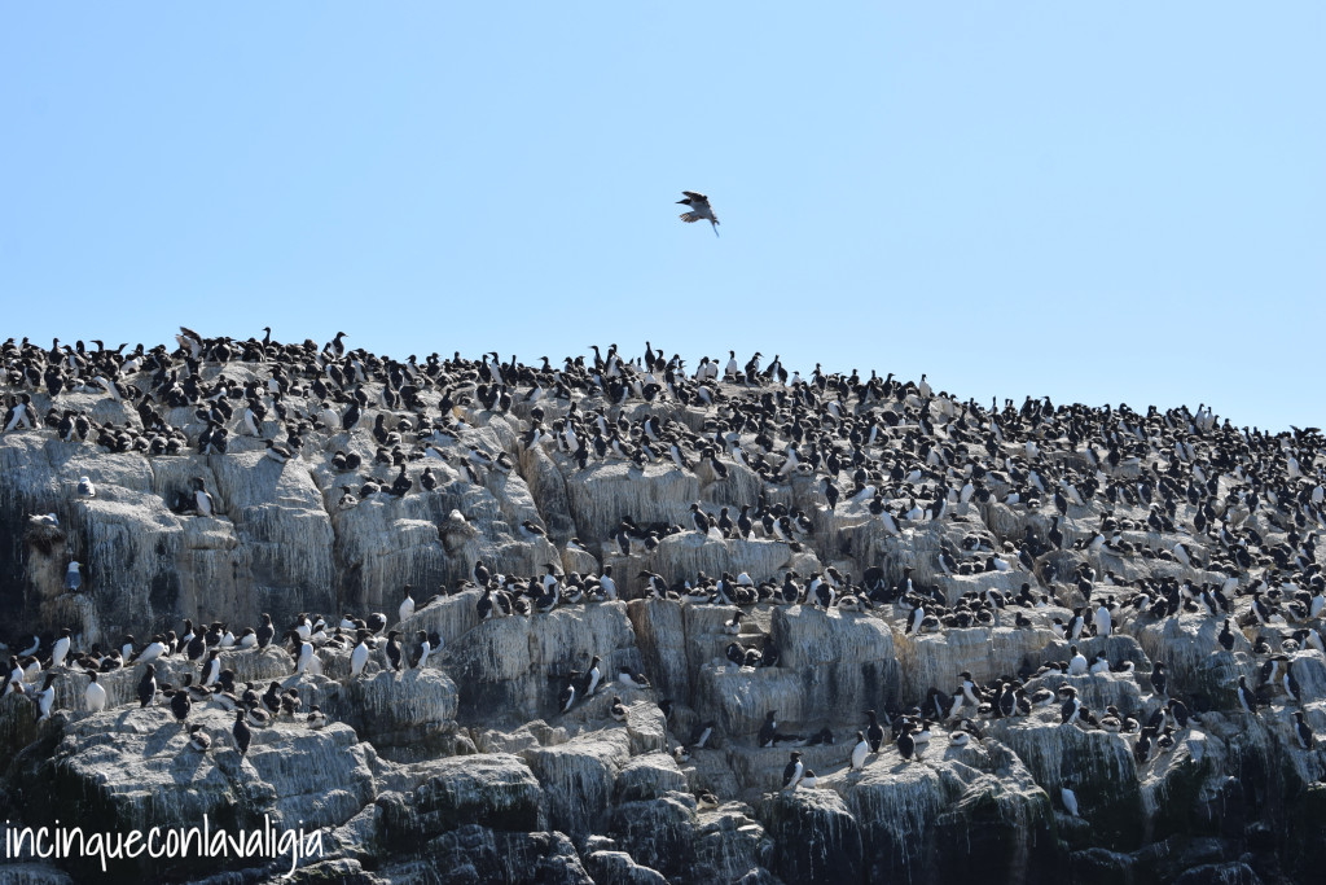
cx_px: 663
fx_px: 3039
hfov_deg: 24.6
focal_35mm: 82
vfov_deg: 16.6
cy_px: 442
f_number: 10
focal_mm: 55
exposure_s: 1/400
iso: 200
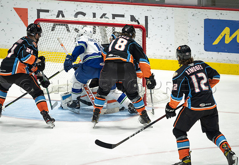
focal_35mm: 661
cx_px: 124
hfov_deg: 3.1
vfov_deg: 2.1
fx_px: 4436
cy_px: 82
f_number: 4
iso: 1600
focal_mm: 600
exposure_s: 1/640
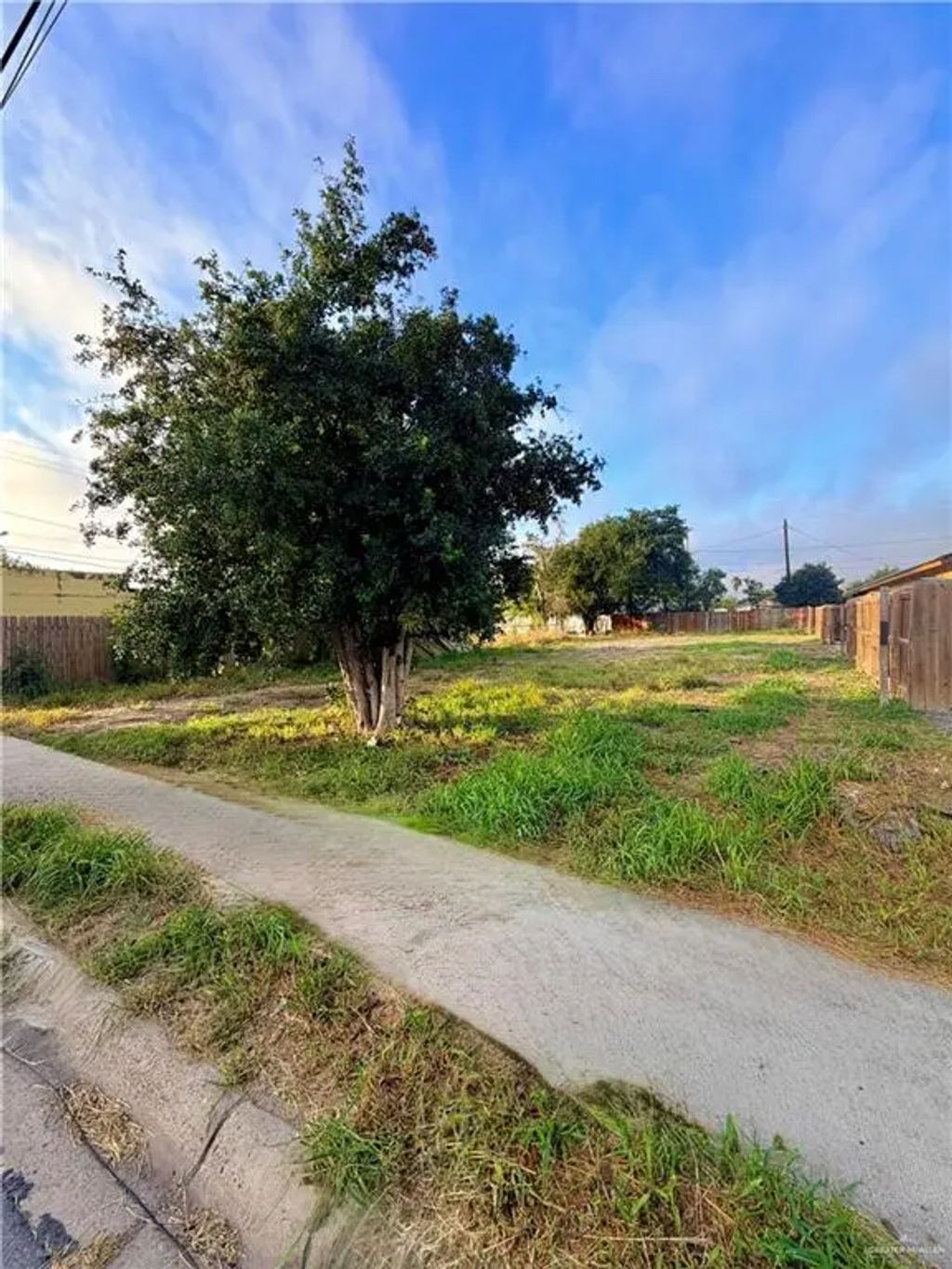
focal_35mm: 14
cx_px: 476
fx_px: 513
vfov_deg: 102.1
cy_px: 634
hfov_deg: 85.7
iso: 50
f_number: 2.2
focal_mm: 2.22
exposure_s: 1/502
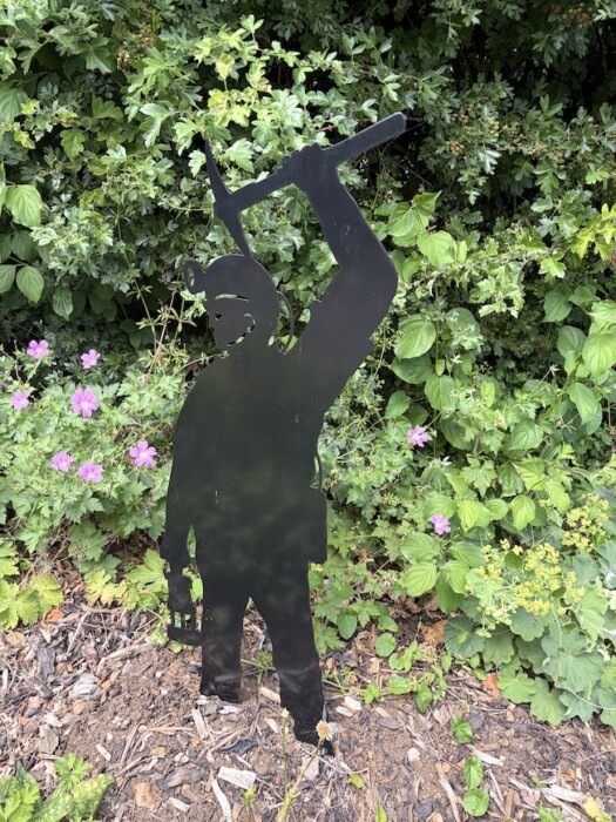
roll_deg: -2.6
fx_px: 617
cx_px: 308
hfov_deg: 53.1
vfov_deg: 67.3
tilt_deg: -21.6
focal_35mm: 26
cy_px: 411
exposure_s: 1/392
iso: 50
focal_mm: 5.96
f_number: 1.6
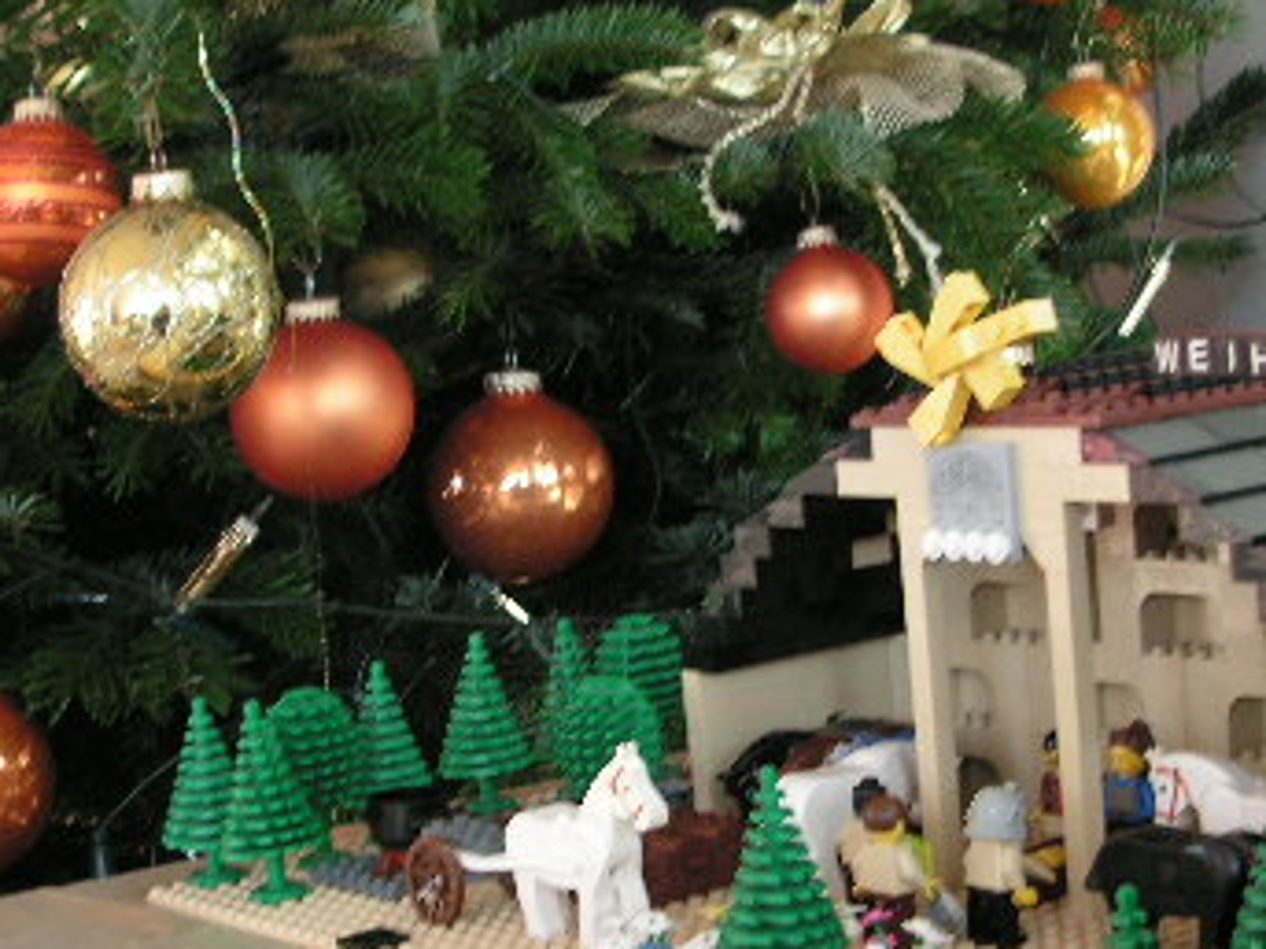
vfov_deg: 20.7
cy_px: 550
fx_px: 2596
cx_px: 764
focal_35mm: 71
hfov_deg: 27.3
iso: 100
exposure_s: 1/20
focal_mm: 6.3
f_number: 3.3
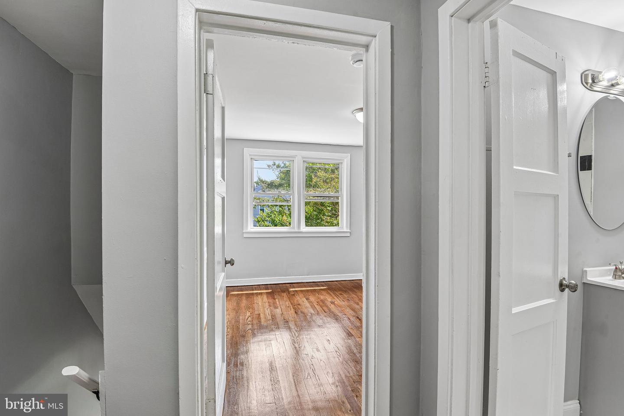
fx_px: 312
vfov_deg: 67.4
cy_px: 208
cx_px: 312
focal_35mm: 18
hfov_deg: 90.0
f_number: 8
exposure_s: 1/60
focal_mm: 18
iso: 400
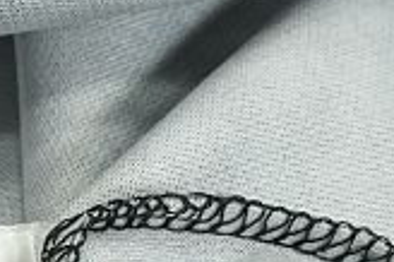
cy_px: 434
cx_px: -123
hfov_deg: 11.9
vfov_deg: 7.9
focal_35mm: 168
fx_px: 1842
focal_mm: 23
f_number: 8
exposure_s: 1/160
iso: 1000
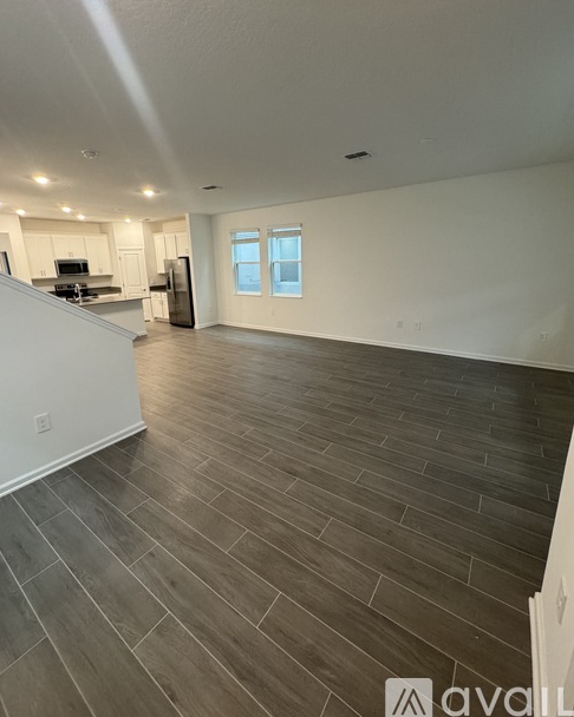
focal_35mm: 15
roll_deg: +1.5
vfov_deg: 96.6
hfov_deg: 84.0
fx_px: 319
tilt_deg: -12.5
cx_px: 281
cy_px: 332
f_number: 2.2
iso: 320
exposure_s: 1/60
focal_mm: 2.22
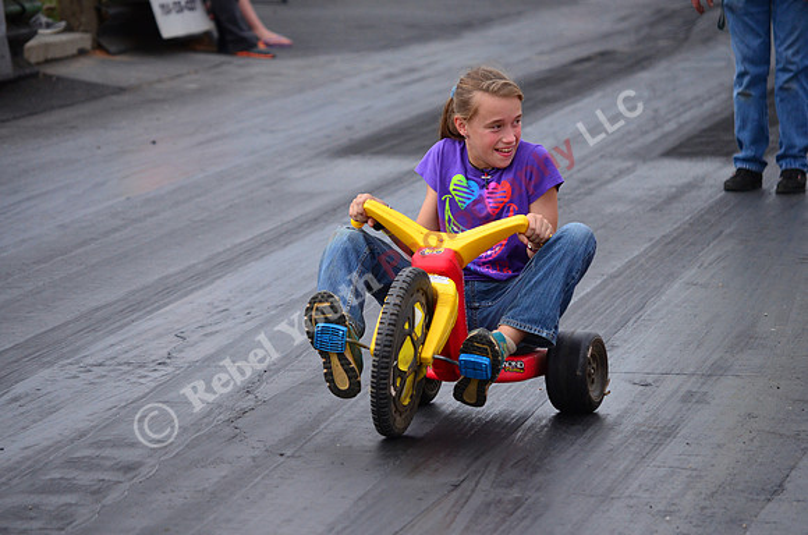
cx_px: 404
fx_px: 4871
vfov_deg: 6.3
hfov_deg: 9.5
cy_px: 268
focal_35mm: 218
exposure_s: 1/2000
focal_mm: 145
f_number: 5.3
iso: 1000
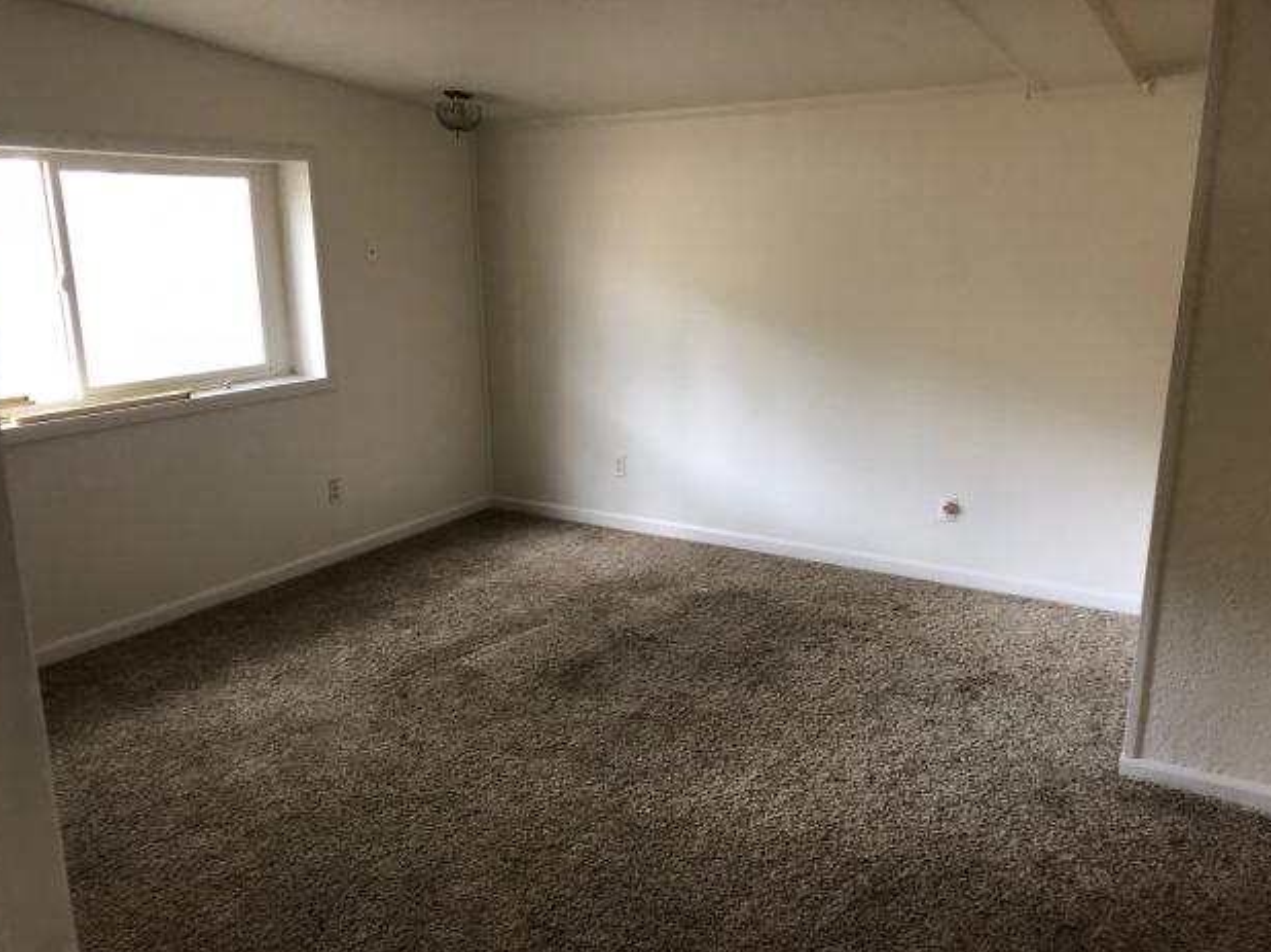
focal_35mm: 29
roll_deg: +0.7
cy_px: 491
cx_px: 627
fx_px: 1064
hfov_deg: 61.7
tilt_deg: -13.3
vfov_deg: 48.2
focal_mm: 3.99
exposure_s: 1/15
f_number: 1.8
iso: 80
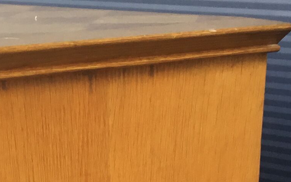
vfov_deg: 8.3
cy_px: 484
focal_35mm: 141
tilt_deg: -26.6
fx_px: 1118
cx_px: 85
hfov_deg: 14.8
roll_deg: +2.5
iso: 25
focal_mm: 3.3
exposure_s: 1/100
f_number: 2.4
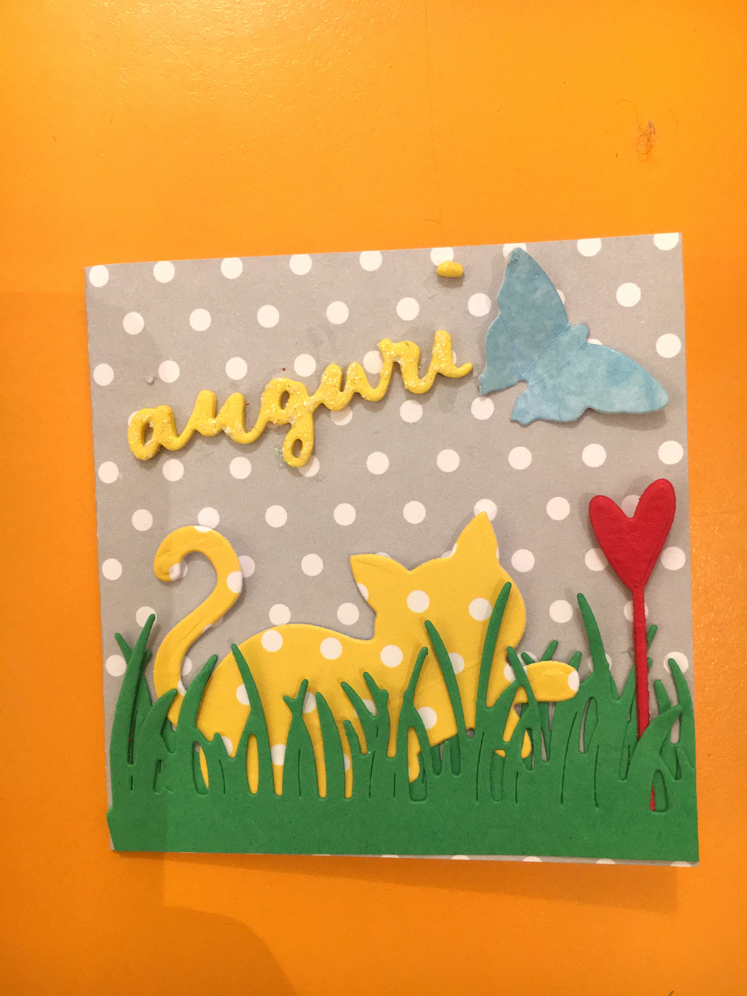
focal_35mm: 29
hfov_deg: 48.2
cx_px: 374
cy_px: 498
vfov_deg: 61.7
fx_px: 834
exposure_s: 1/33
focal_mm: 4.15
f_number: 2.2
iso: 125
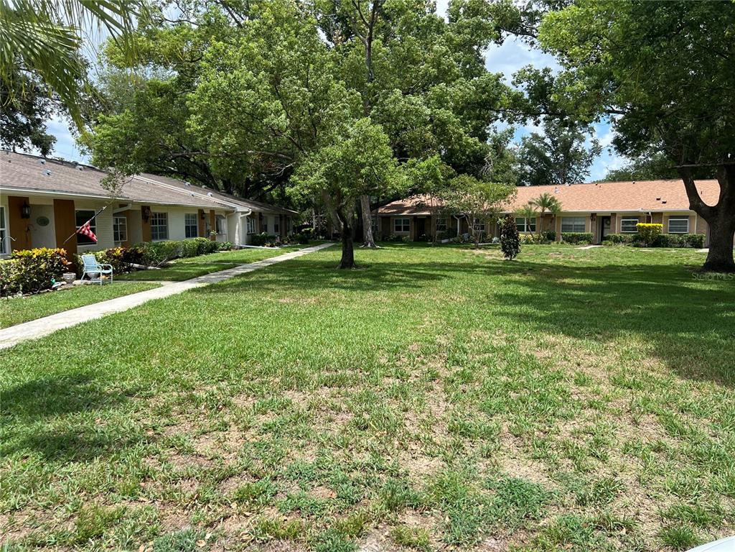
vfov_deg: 53.1
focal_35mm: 26
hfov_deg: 67.3
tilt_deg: -6.0
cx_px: 368
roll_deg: +0.1
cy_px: 276
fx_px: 552
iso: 50
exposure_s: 1/2353
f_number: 1.5
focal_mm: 5.7
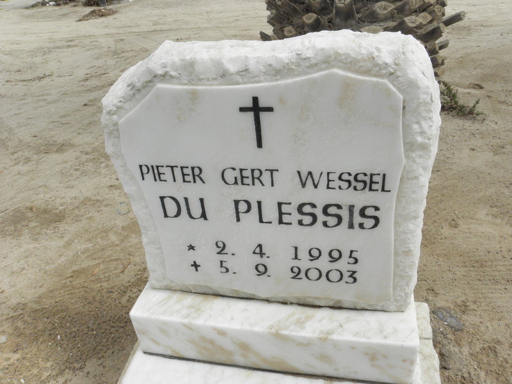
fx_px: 399
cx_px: 256
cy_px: 192
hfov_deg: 65.3
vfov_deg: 51.4
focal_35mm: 27
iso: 200
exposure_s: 1/1000
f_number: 5.6
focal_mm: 4.83
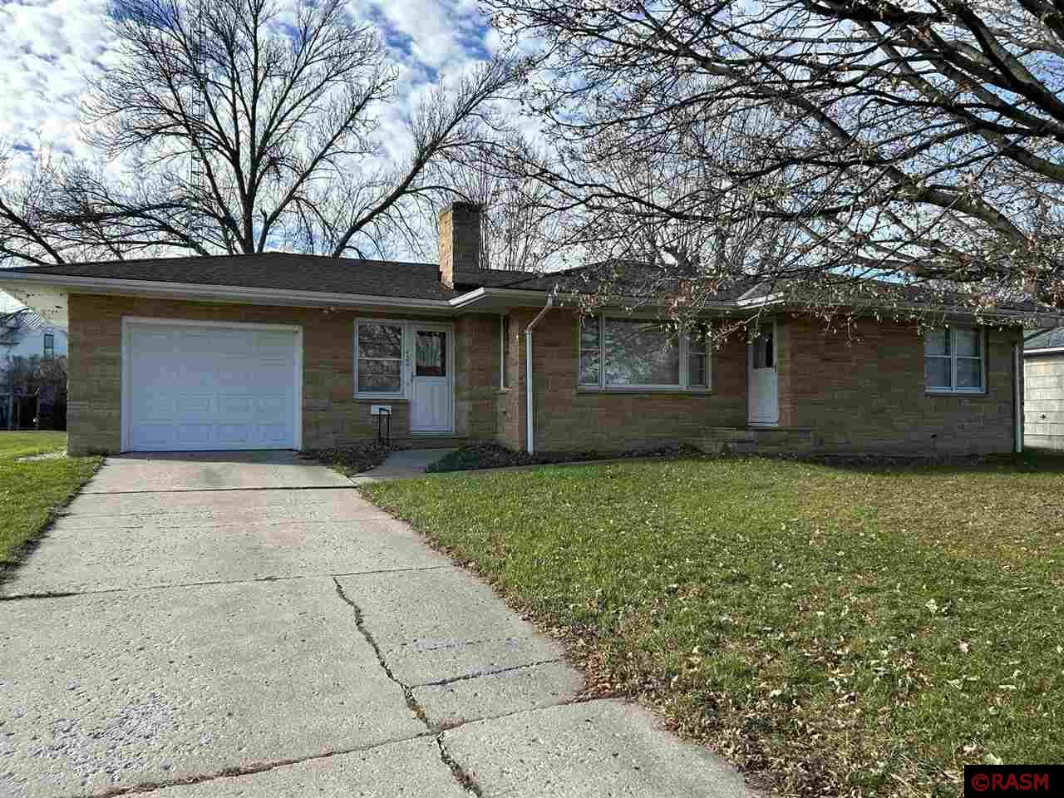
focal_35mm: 26
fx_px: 799
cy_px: 399
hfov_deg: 67.3
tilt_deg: +1.3
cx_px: 532
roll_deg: -0.2
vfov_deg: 53.1
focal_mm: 5.7
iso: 50
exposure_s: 1/1724
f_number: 1.5
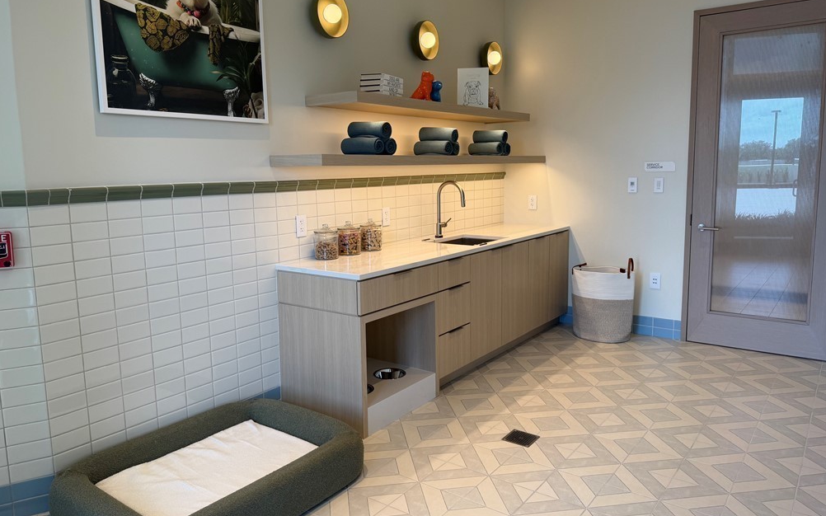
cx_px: 407
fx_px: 585
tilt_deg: -8.2
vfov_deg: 47.6
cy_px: 240
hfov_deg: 70.4
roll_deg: +1.7
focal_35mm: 26
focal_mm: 6.76
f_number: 1.78
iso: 64
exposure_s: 1/160
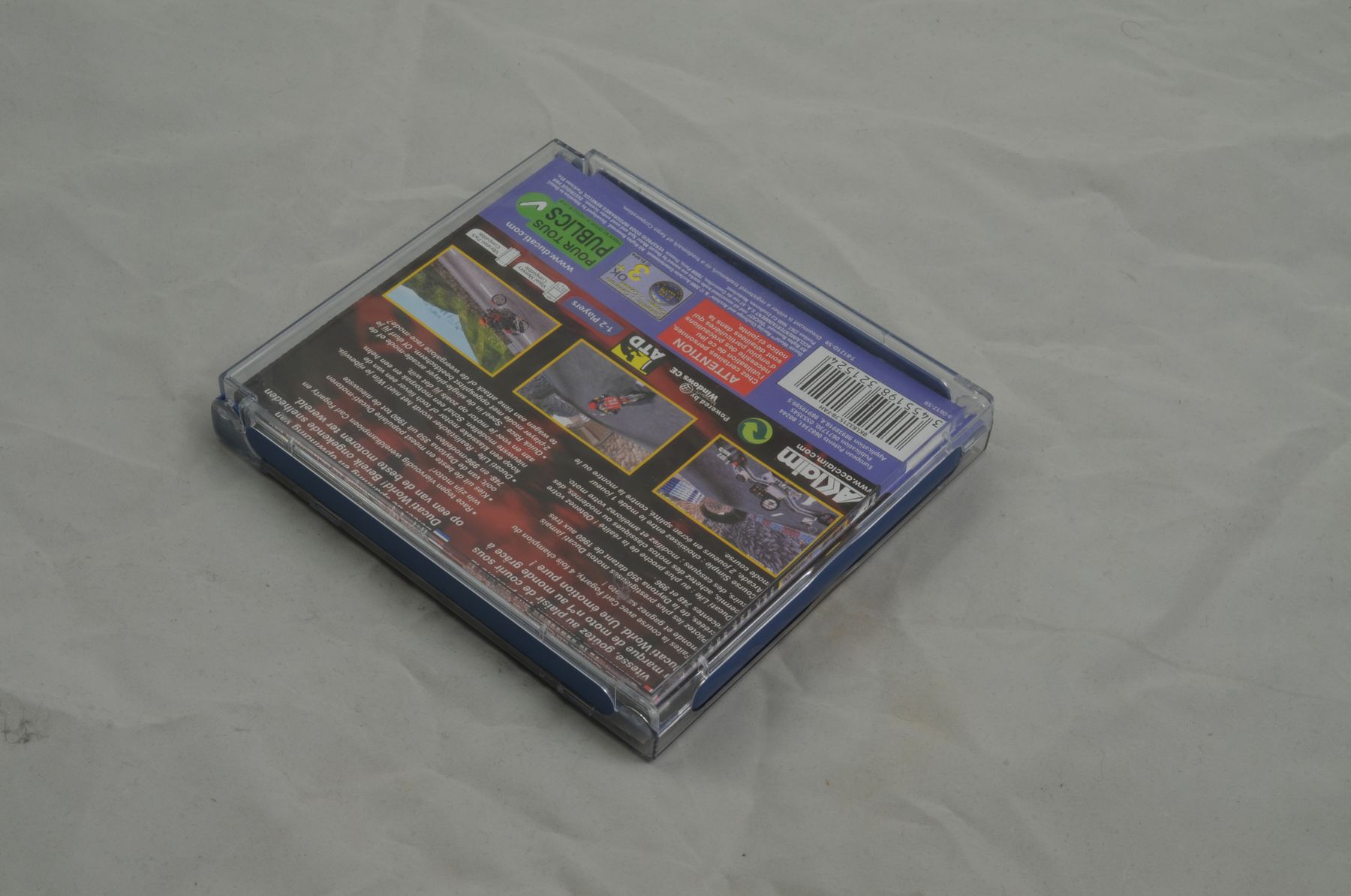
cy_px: 448
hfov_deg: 33.5
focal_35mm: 60
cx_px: 676
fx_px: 2247
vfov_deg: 22.5
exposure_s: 1/3
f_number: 20
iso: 100
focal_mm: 40
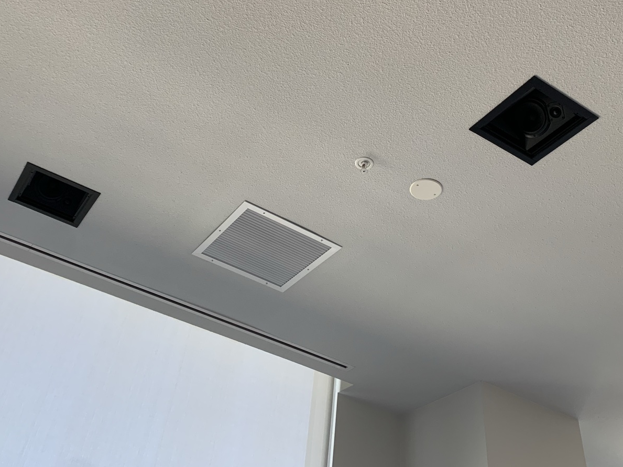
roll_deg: -6.7
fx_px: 630
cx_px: 338
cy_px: 159
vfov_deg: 40.2
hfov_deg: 52.6
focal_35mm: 35
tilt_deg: +43.0
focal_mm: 4.25
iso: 100
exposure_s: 1/93
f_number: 1.8
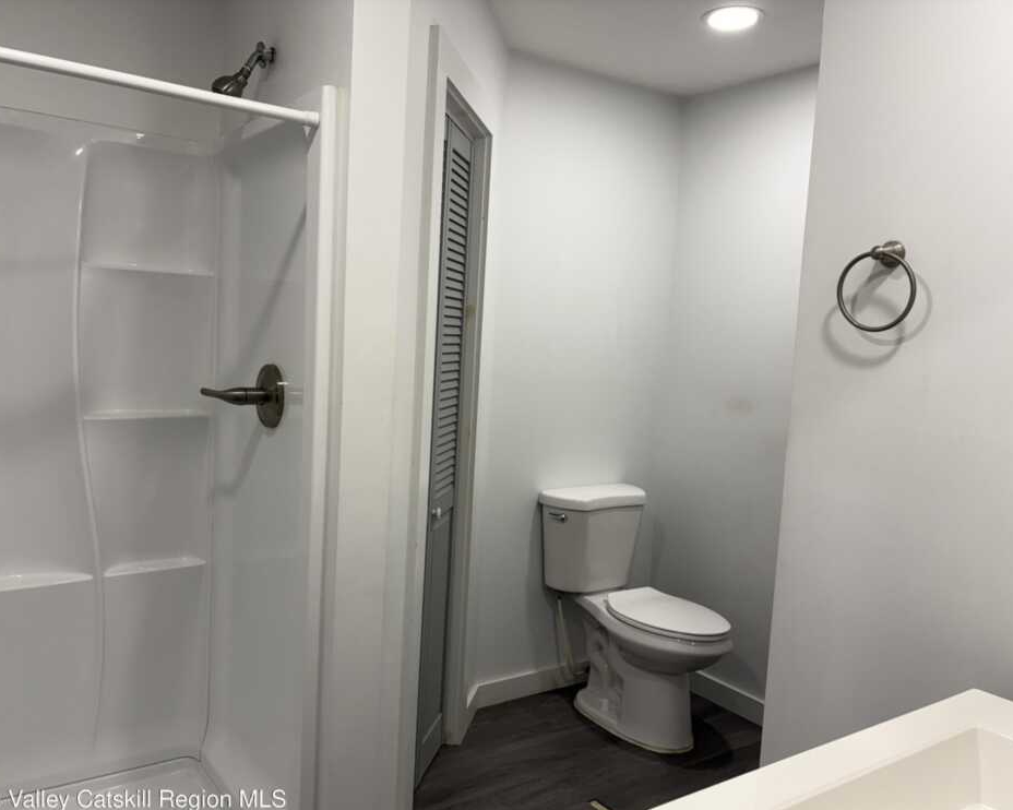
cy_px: 418
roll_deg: -2.4
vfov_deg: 51.5
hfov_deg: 62.2
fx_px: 839
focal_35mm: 28
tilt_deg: -4.0
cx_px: 477
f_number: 1.6
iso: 80
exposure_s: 1/120
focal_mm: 5.96
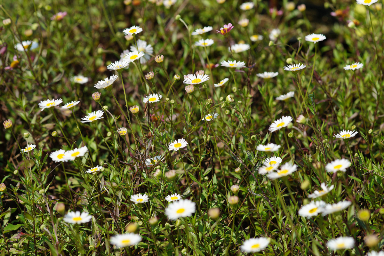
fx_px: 1600
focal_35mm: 150
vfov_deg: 9.1
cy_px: 128
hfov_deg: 13.7
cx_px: 192
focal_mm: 100
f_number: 7.1
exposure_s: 1/250
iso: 100
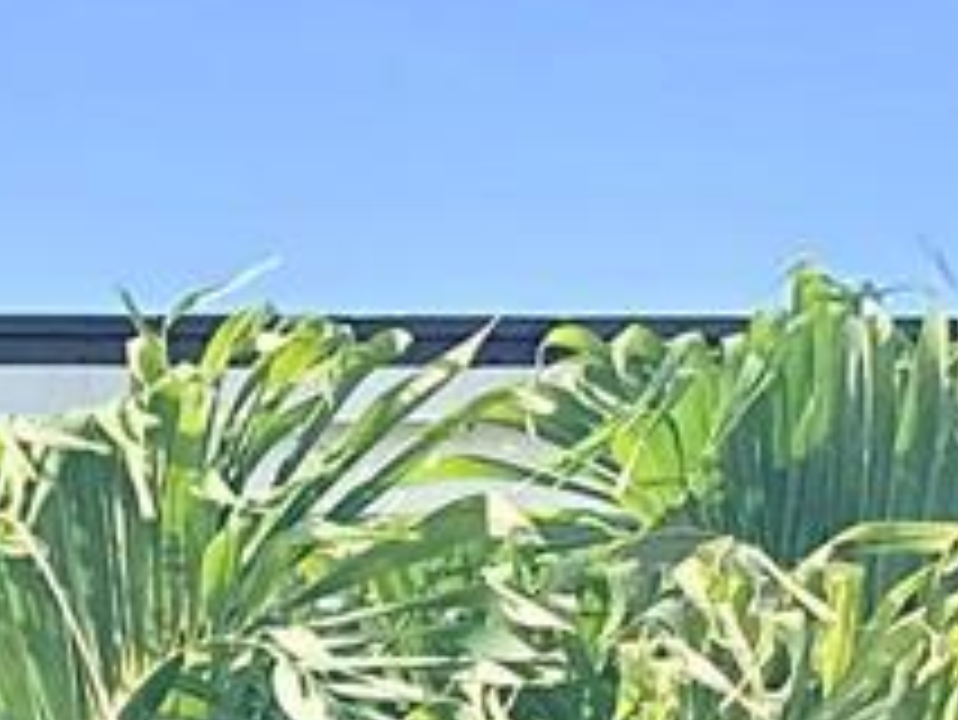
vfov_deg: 7.0
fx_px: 4984
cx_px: -2289
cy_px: 2466
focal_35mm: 180
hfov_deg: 8.4
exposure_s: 1/1198
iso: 80
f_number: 1.78
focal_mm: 6.86
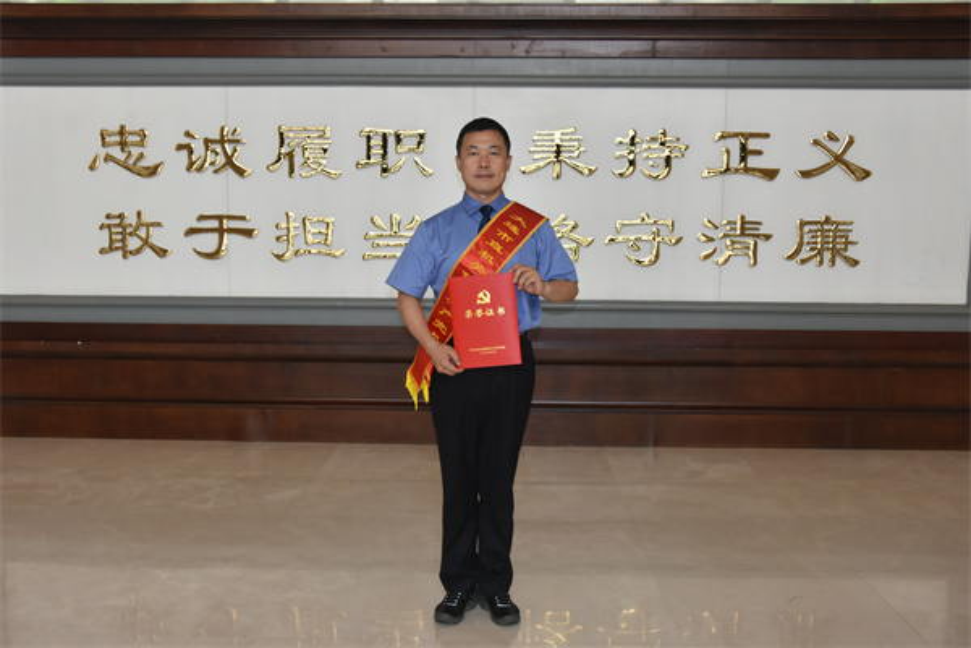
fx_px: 971
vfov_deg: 36.9
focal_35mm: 36
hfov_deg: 53.1
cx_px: 486
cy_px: 324
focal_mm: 24
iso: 800
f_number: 5
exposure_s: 1/100
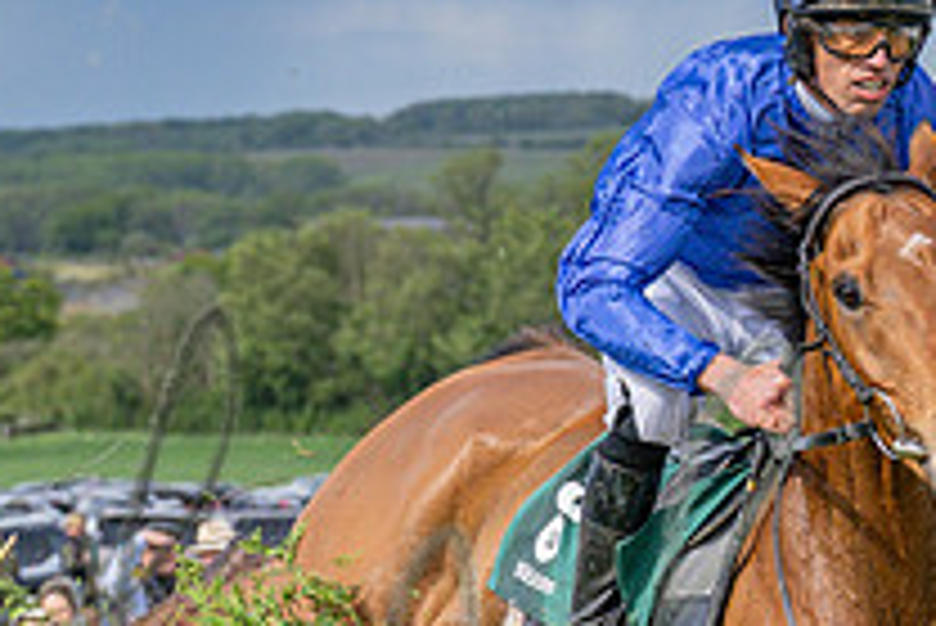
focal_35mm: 309
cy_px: 394
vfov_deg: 4.5
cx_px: 938
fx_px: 8039
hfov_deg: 6.6
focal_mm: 70
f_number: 5
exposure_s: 1/2500
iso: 400
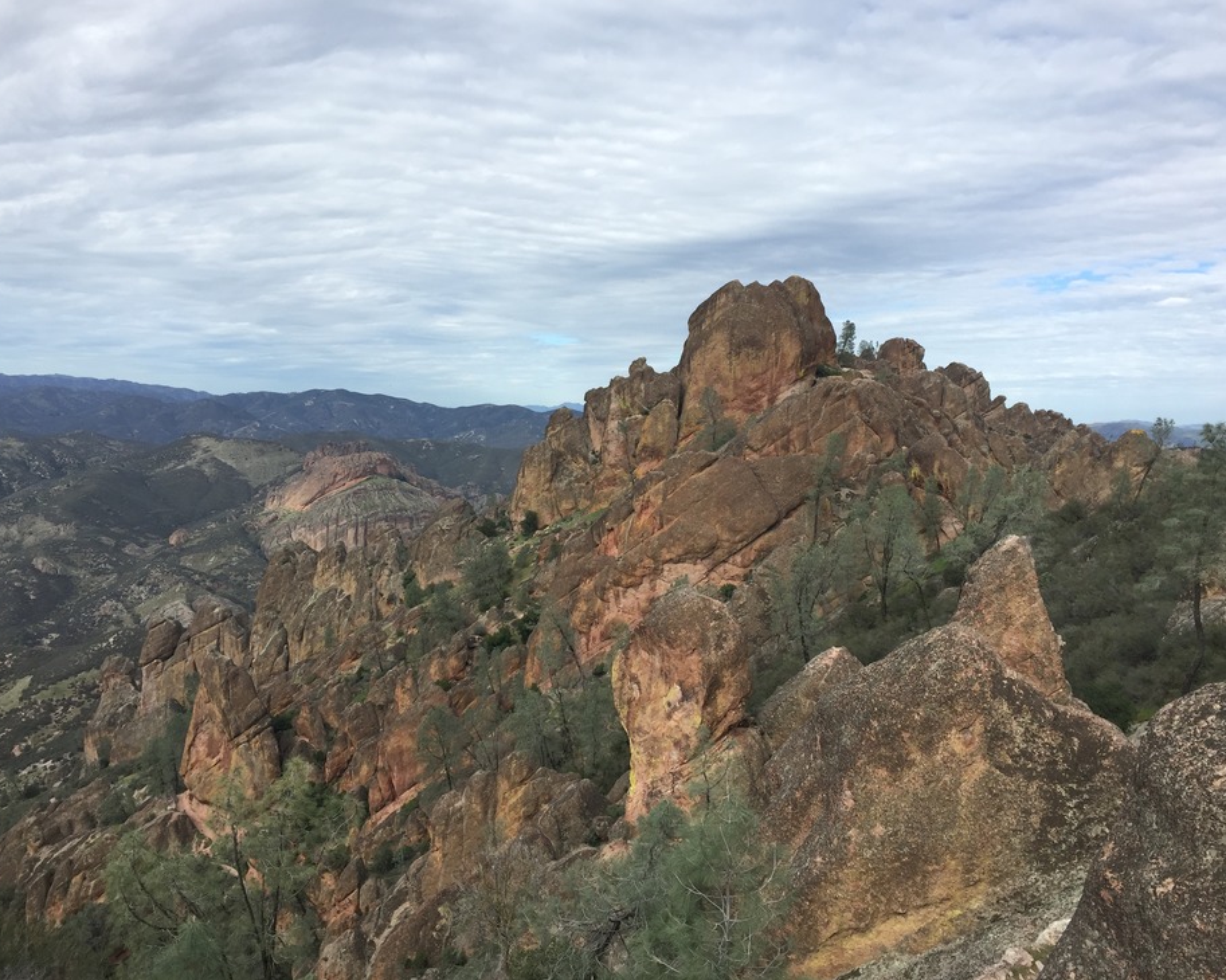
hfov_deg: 57.2
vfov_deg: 47.1
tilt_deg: -3.8
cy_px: 482
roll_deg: -2.8
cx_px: 630
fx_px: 1125
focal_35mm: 31
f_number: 2.2
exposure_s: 1/1163
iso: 32
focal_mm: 4.15
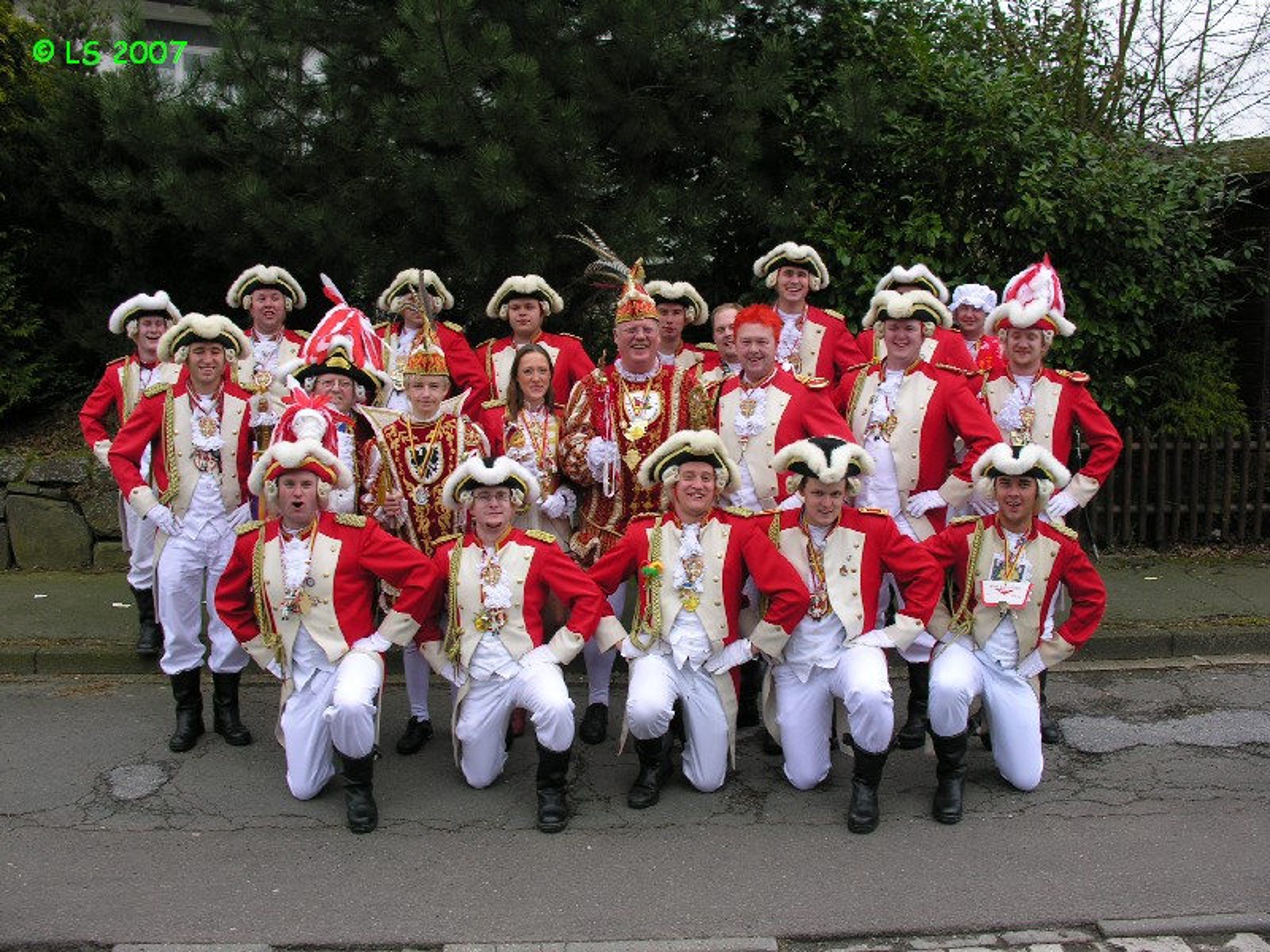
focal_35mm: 35
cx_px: 635
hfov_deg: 52.6
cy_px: 476
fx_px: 1284
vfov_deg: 40.7
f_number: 4
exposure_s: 1/89.2
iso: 50
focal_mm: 8.9
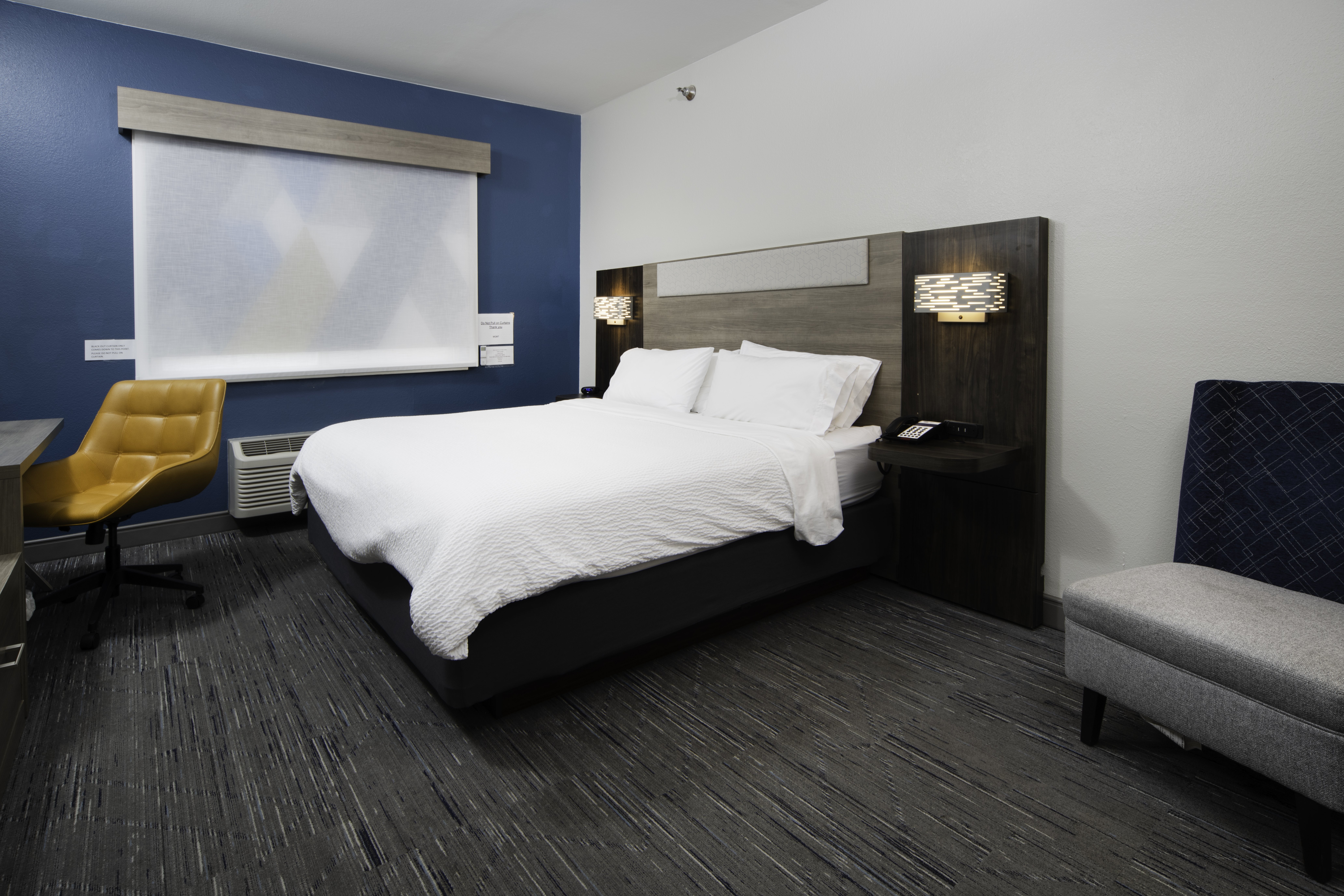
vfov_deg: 67.4
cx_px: 672
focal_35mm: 18
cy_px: 448
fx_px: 672
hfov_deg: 90.0
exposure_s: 1/4
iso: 100
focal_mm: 18
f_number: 16
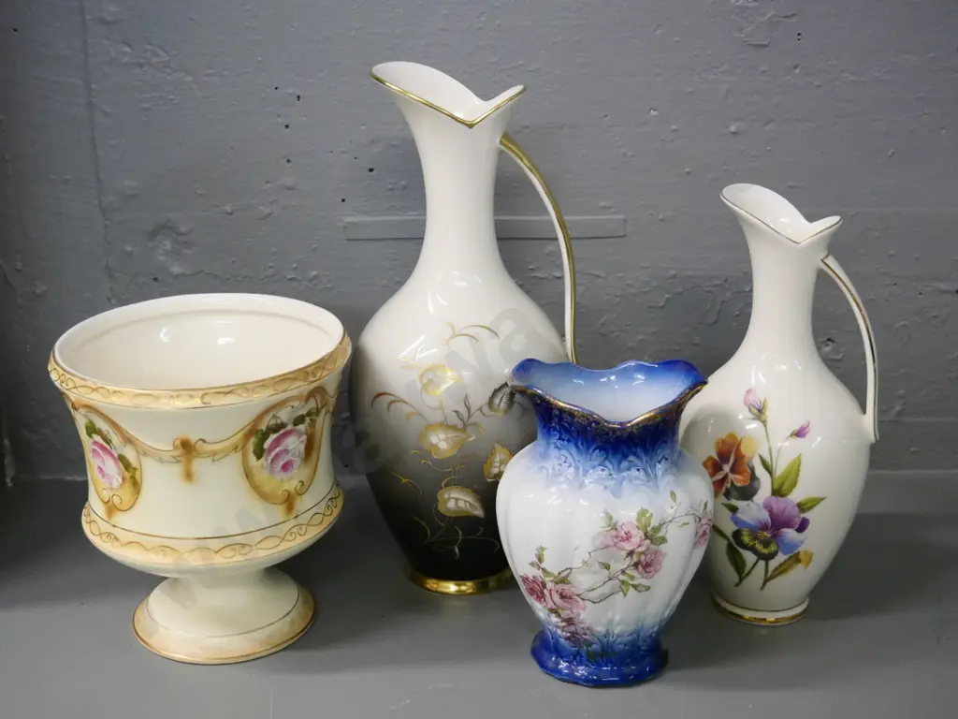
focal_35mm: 54
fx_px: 1494
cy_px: 360
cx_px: 479
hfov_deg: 35.5
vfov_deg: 27.0
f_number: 5
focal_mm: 27
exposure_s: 1/160
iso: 3200
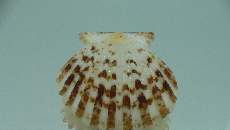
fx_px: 238
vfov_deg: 30.2
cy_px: 85
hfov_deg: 51.6
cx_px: 117
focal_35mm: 39
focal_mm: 4.6
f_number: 2.8
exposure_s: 1/60
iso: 80
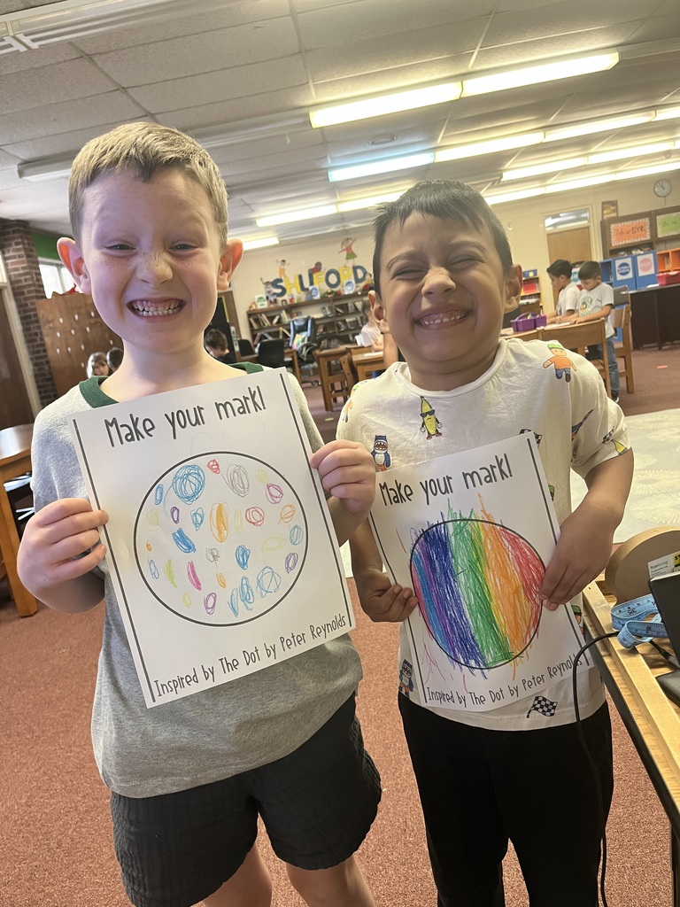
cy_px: 454
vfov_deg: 67.3
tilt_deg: -11.7
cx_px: 340
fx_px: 681
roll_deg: +9.2
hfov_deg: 53.1
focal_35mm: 26
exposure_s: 1/60
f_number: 1.6
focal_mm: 5.1
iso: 160
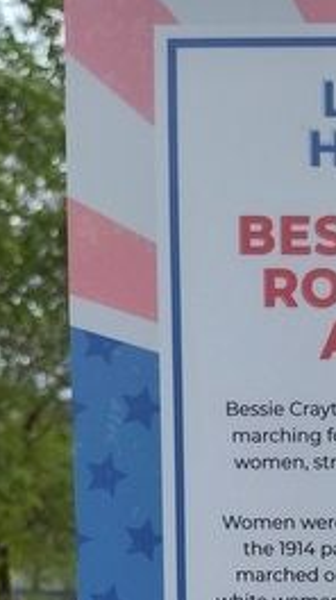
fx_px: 1207
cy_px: 689
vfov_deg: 25.5
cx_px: 527
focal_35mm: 76
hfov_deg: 14.6
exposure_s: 1/319
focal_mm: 5.56
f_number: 1.8
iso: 100
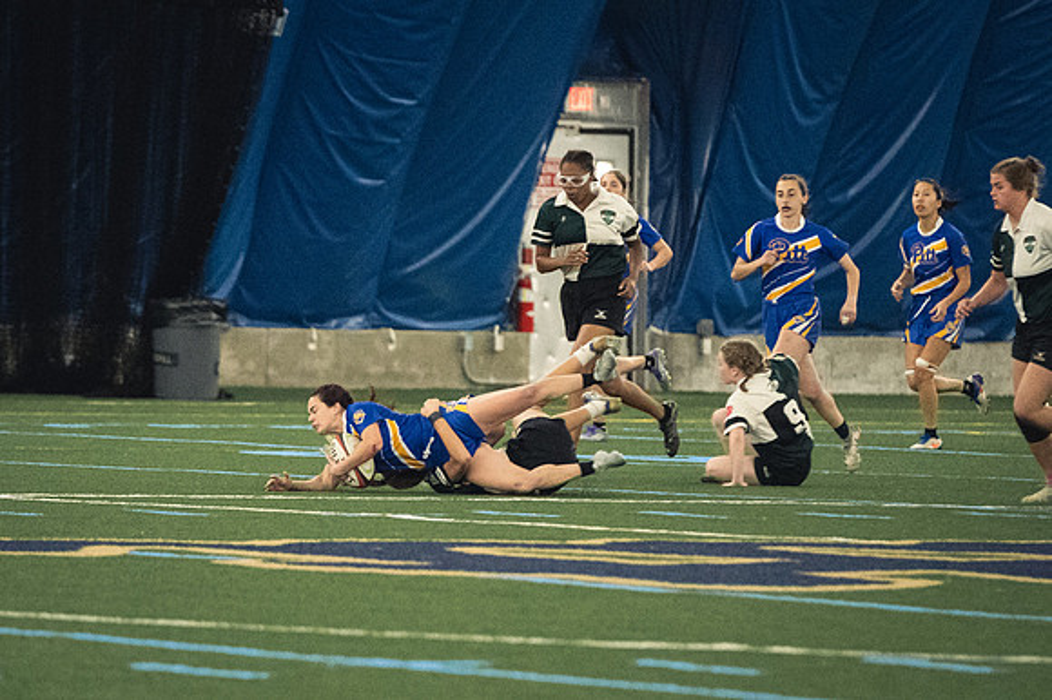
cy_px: 478
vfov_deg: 3.5
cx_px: 326
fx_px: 11337
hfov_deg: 5.3
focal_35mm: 388
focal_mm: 185
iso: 10000
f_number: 2.8
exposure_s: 1/500
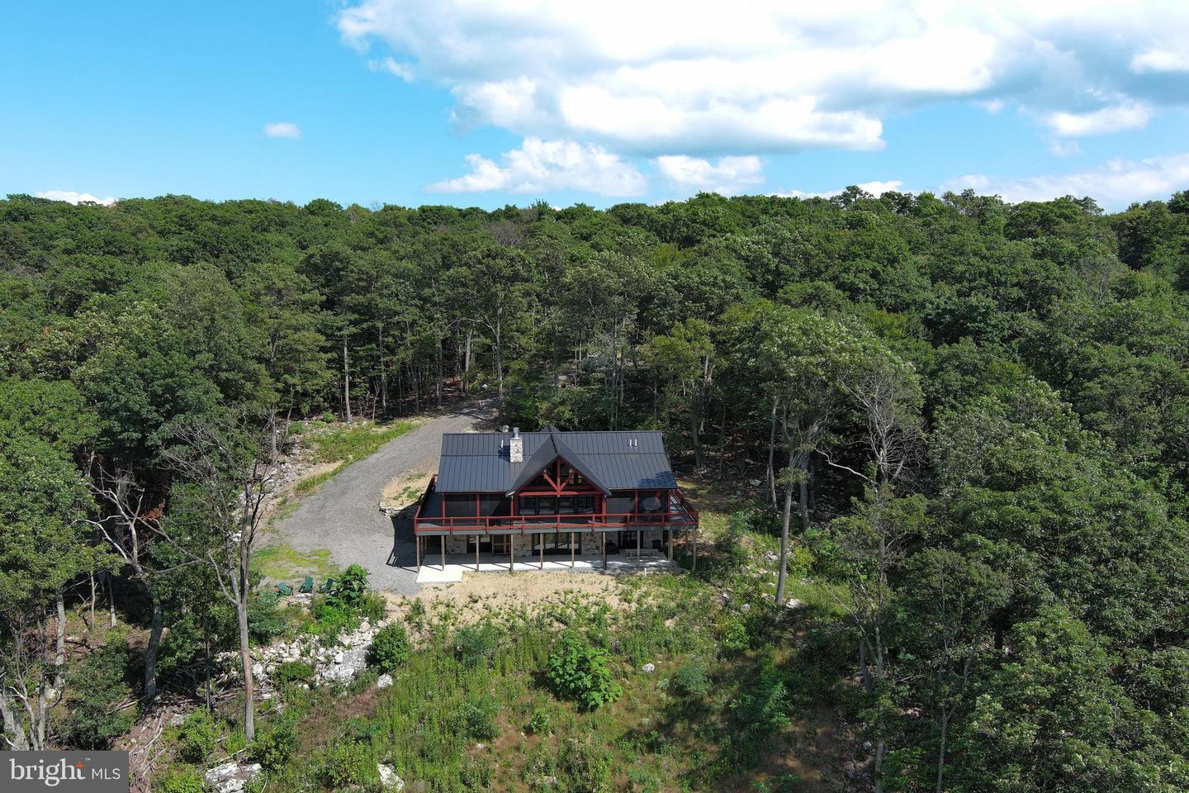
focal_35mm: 29
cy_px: 396
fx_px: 958
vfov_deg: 45.0
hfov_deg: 63.7
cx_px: 594
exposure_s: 1/1006
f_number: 2.8
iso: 100
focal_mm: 10.57
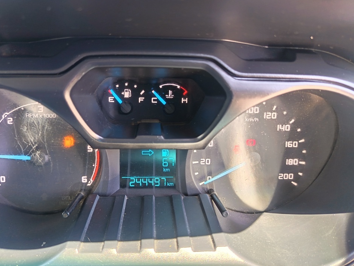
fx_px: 266
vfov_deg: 53.1
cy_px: 139
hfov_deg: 67.2
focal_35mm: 26
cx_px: 163
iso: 861
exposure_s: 1/50
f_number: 1.75
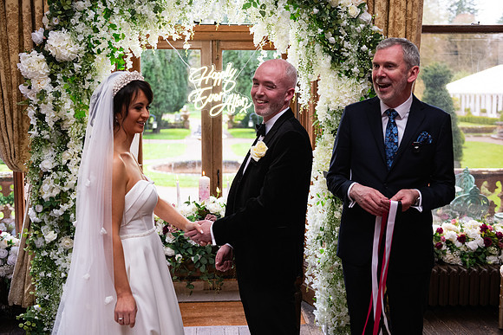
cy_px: 168
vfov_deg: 29.9
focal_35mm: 45
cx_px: 252
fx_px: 629
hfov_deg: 43.6
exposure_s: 1/160
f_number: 3.5
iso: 1000
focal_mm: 45
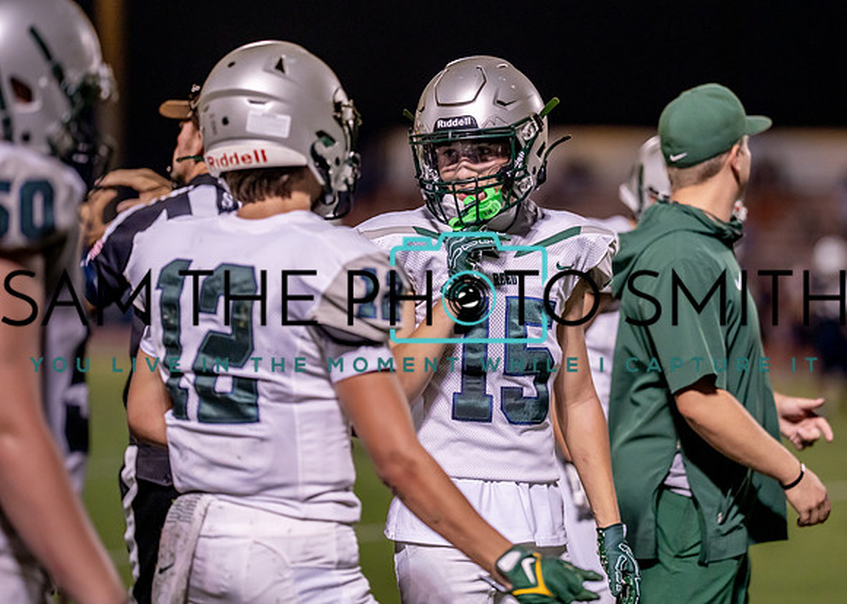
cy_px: 261
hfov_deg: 12.4
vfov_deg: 8.9
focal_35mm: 162
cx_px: 516
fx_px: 3896
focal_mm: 135
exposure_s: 1/1000
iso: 1250
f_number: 1.8
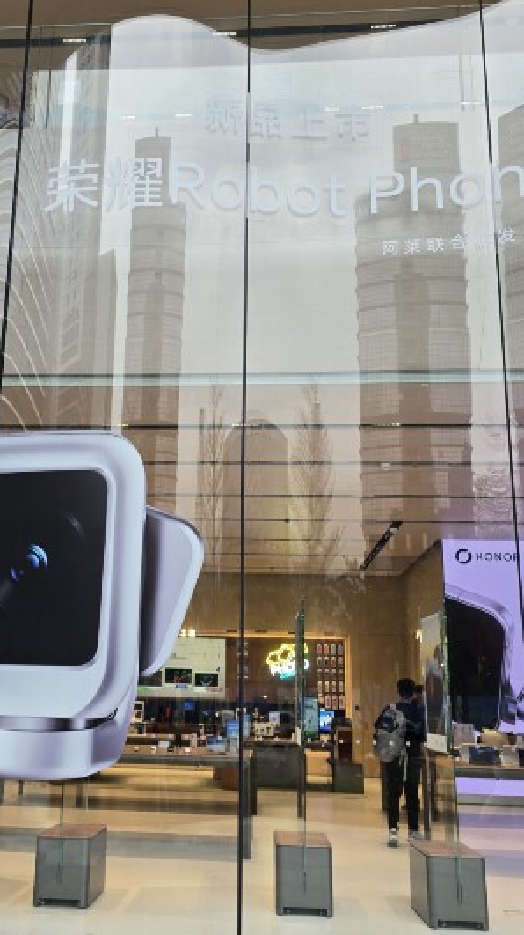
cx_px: 179
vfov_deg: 58.1
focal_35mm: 34
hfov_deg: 34.3
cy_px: 465
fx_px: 841
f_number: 1.7
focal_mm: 6.3
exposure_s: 1/180
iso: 40
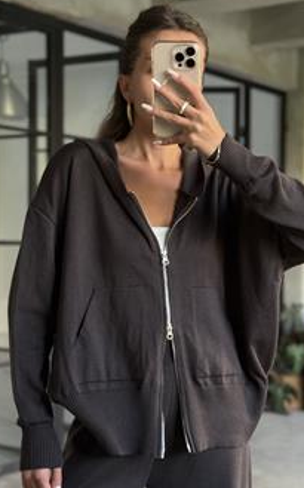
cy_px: 246
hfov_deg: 19.7
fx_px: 877
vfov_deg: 31.1
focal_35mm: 66
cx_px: 174
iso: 200
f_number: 1.78
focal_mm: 6.76
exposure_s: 1/60
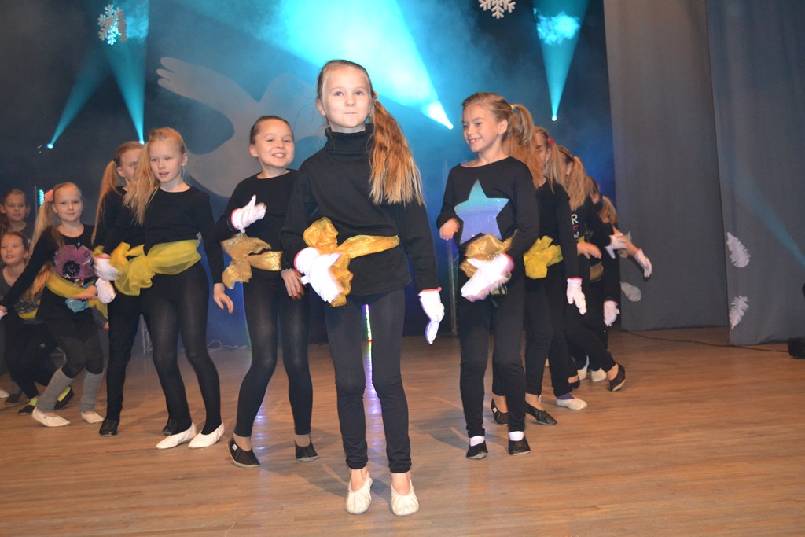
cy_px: 268
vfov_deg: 34.2
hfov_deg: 49.5
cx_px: 402
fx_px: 872
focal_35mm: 39
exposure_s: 1/60
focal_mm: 26
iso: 1600
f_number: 4
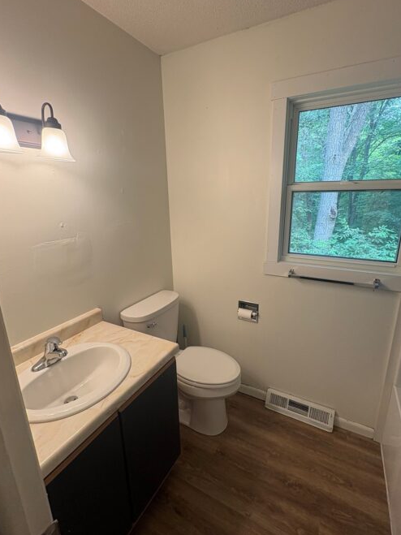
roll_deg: +1.2
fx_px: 263
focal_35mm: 17
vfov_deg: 91.0
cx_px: 207
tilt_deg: -13.7
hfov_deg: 74.7
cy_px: 265
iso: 125
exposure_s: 1/60
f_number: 2.2
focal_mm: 2.22
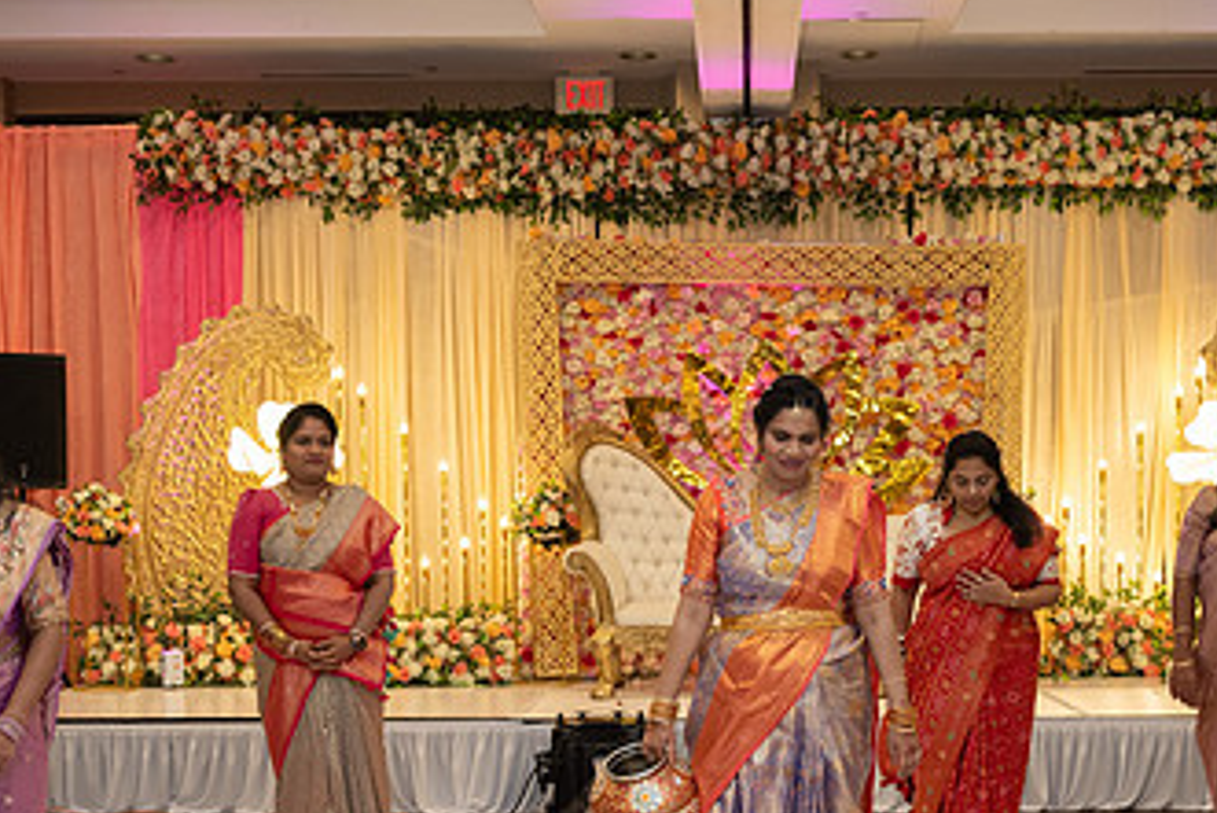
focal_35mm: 56
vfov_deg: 23.8
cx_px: 710
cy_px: 653
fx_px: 1894
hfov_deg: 35.5
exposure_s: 1/160
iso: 1250
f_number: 4
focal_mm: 31.5
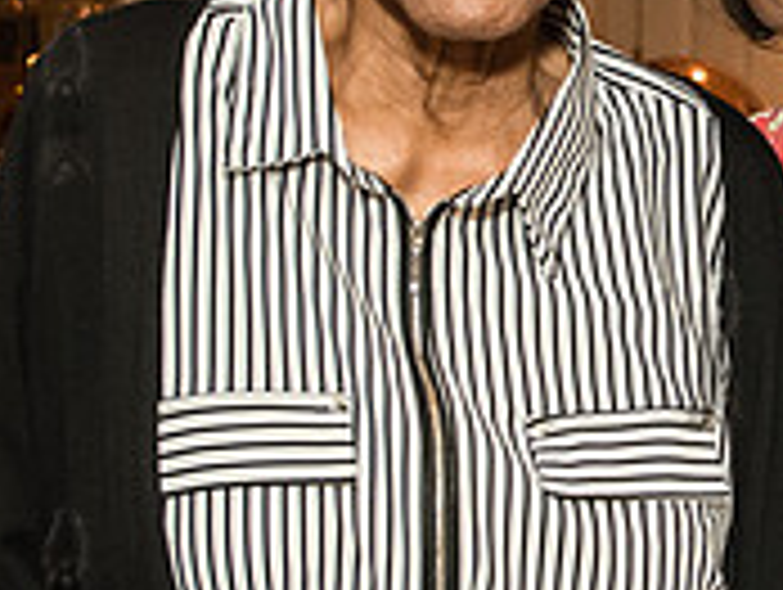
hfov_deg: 17.0
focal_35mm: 114
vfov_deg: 13.0
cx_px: 692
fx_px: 2582
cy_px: 286
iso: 1600
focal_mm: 26
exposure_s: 1/160
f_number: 3.5
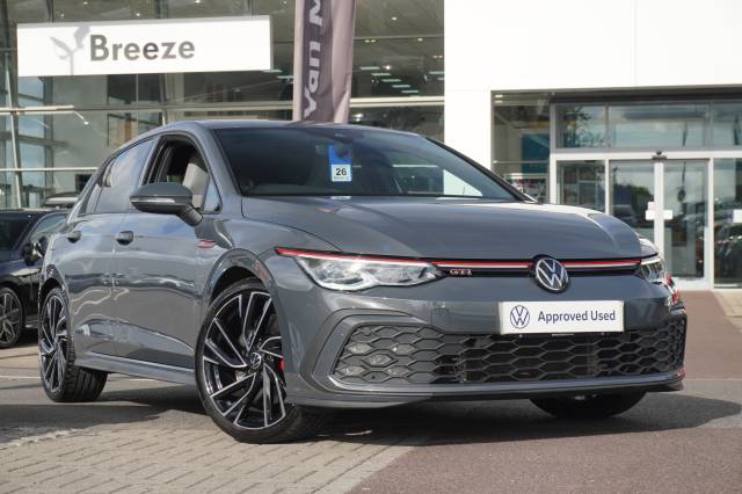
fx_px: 1421
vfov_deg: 19.7
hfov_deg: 29.3
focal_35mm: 69
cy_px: 247
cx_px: 371
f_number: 6.7
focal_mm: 46
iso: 100
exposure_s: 1/200
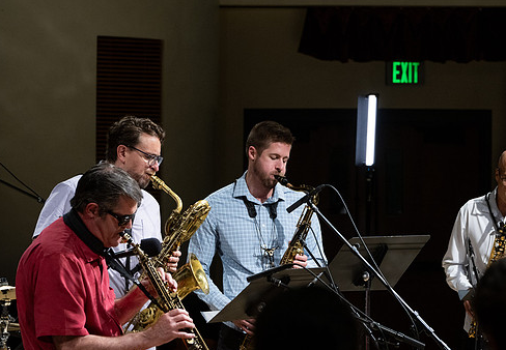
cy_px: 183
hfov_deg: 11.9
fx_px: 2432
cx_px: 254
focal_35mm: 171
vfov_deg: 8.2
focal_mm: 120
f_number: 5.6
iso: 2000
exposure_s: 1/160
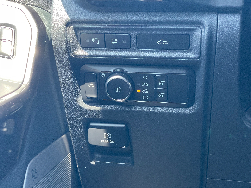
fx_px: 377
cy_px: 94
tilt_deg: -10.4
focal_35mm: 52
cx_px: 126
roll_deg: -2.0
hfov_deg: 36.8
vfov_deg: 28.0
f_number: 2
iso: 200
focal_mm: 6
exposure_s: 1/99
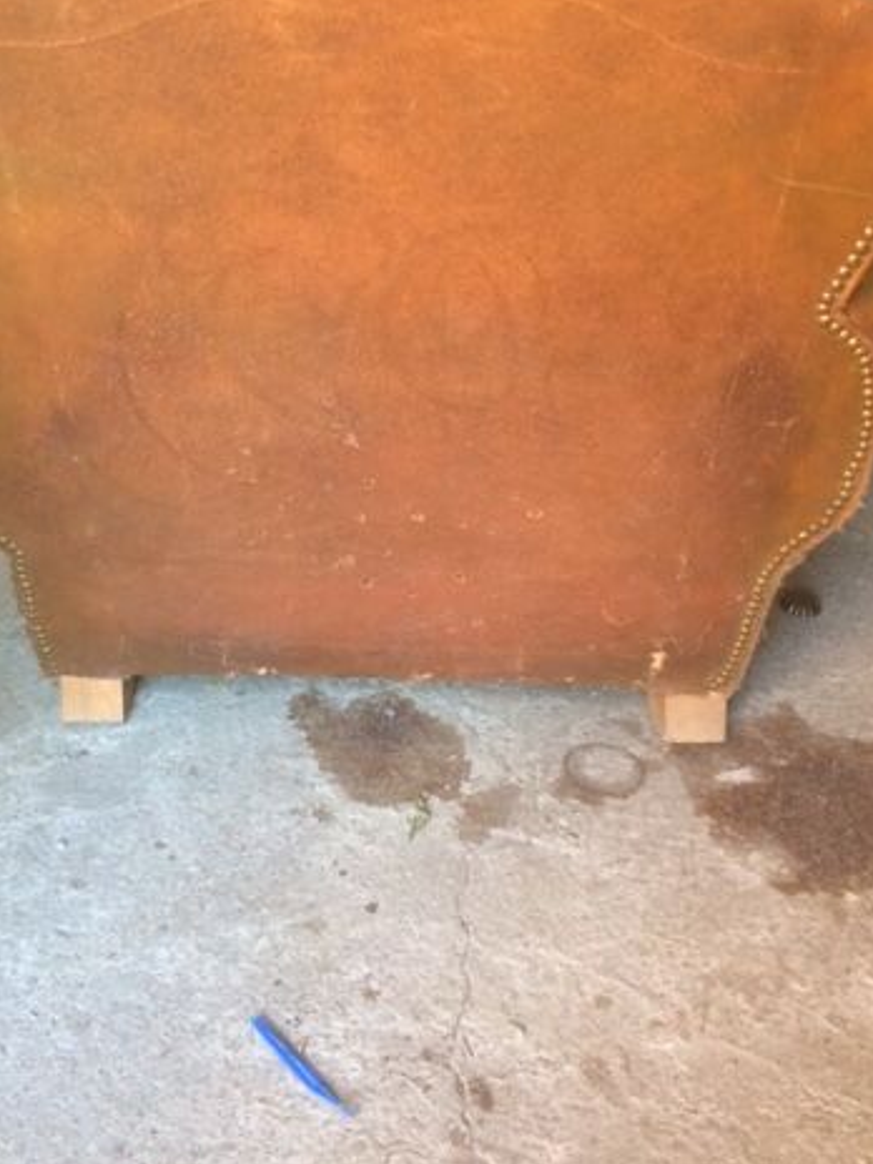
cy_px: 494
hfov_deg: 35.9
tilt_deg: -26.4
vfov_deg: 46.6
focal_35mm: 40
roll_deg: -3.1
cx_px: 399
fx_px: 1345
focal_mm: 4.15
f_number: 2.2
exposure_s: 1/33
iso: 160
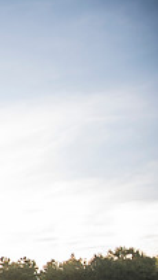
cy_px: 259
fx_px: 312
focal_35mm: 42
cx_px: -239
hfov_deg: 14.4
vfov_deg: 43.6
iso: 100
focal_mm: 14
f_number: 2.8
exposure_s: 1/250
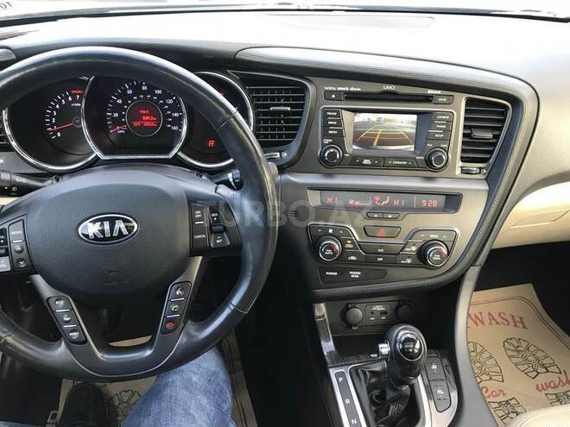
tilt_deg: -30.1
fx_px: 461
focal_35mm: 28
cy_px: 214
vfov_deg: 49.7
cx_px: 285
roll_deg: -1.6
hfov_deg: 63.4
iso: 32
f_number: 1.8
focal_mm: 3.99
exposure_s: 1/30
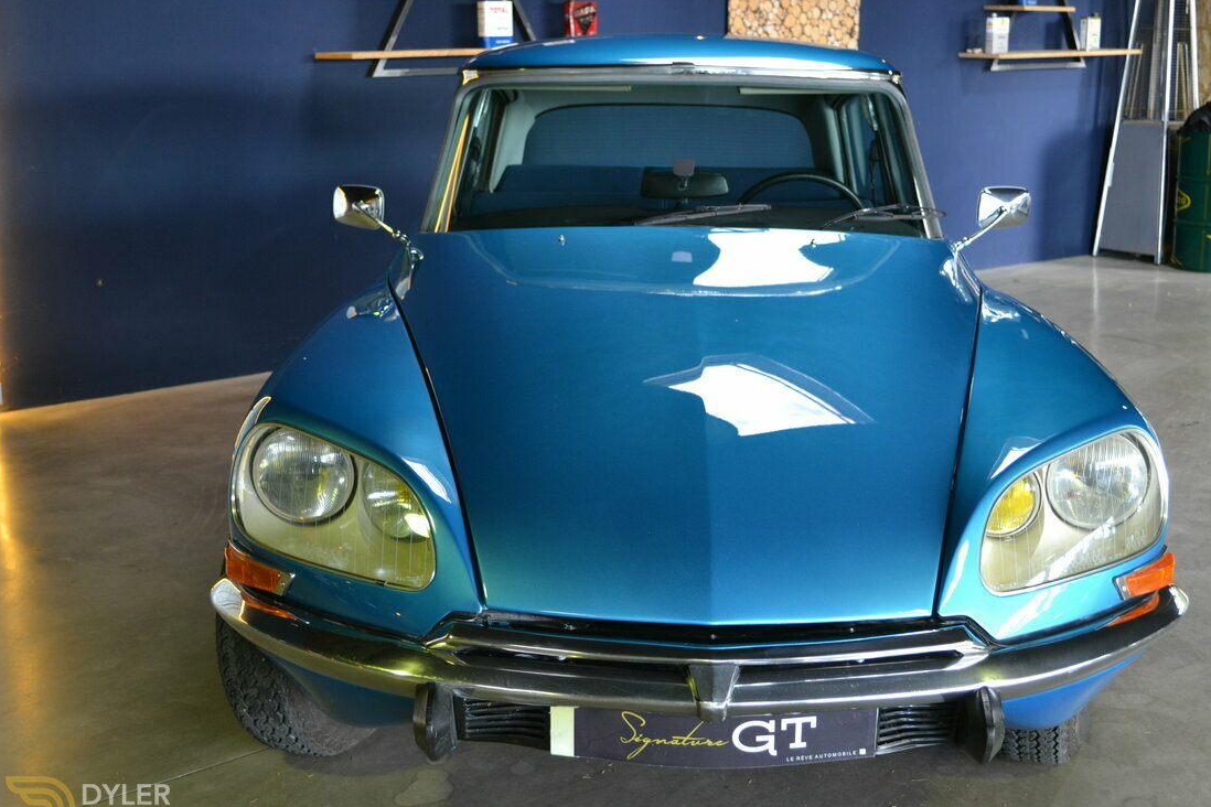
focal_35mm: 48
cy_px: 411
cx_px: 656
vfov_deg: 28.3
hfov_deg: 41.4
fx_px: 1599
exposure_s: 1/20
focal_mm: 29
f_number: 4.5
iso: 400
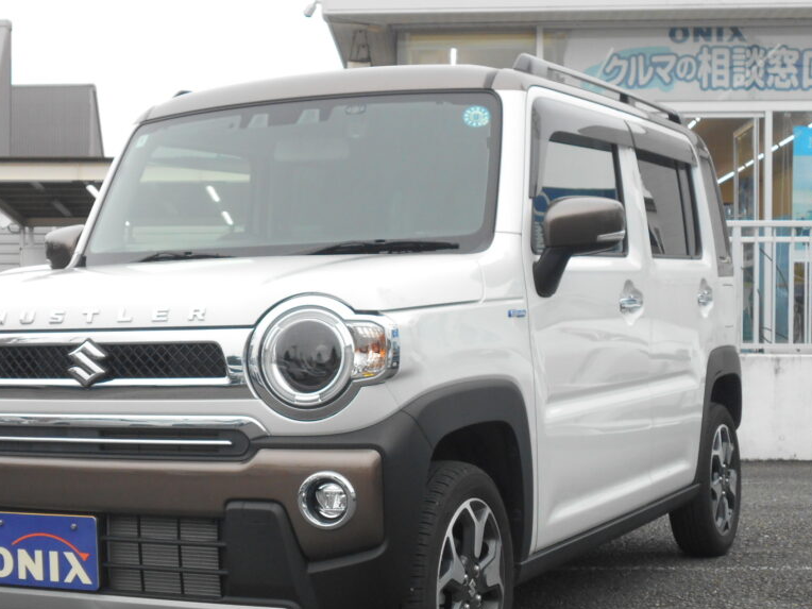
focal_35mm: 67
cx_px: 317
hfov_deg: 28.9
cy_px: 374
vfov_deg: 21.9
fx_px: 1572
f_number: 4.5
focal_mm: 8.8
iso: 200
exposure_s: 1/250
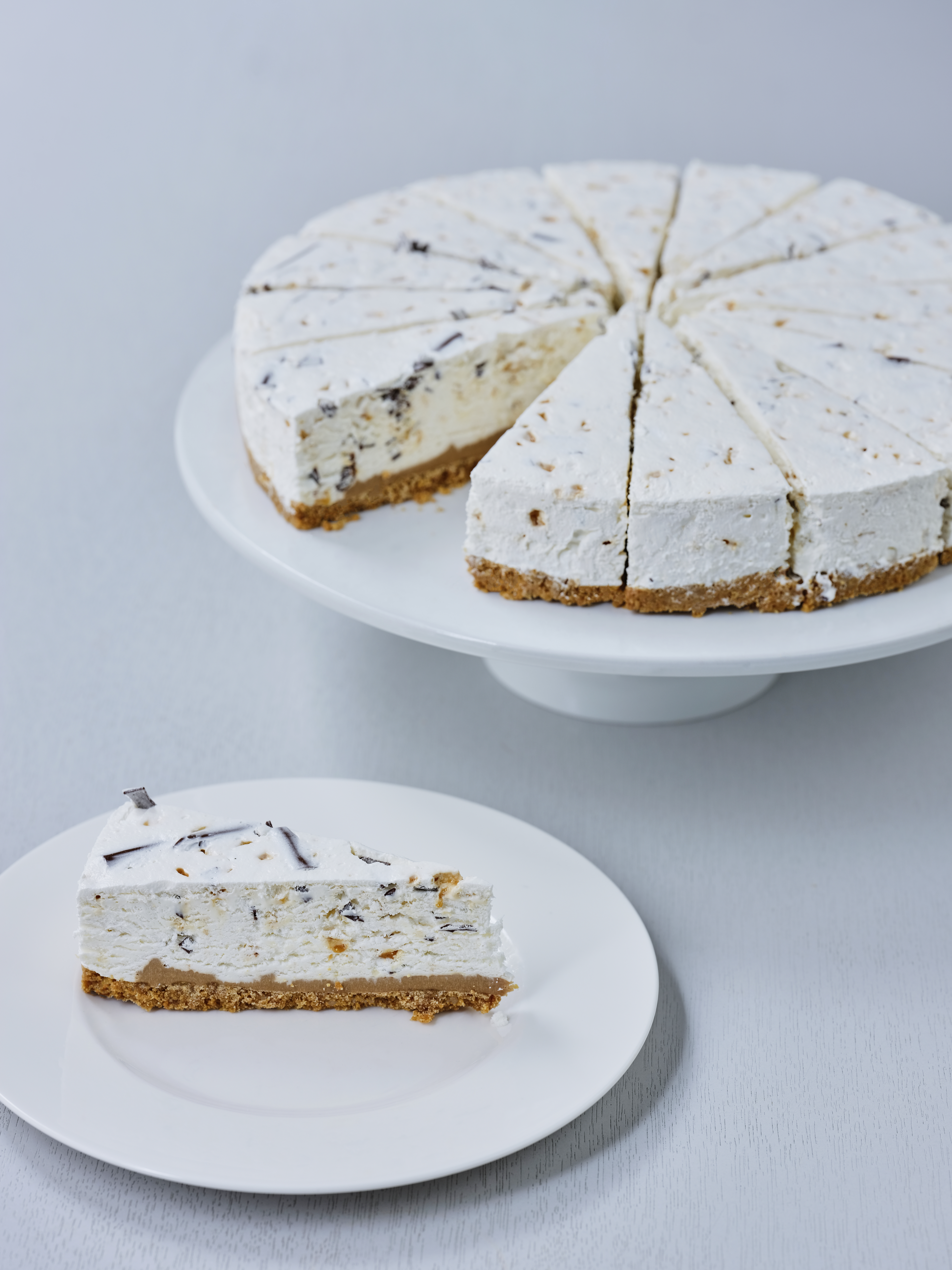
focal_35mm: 95
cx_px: 476
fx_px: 3484
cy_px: 635
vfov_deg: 20.7
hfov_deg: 15.6
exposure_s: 1/10
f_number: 8
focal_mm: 120
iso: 100
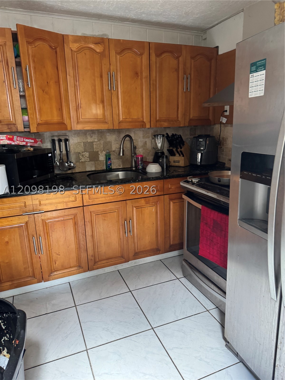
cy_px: 190
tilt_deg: -16.8
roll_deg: +0.0
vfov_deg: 71.6
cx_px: 142
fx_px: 263
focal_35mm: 24
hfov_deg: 56.8
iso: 320
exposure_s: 1/60
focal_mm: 6.76
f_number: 1.78
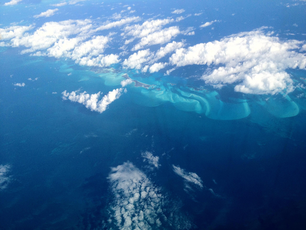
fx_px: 309
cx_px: 153
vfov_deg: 40.7
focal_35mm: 35
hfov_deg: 52.6
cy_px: 115
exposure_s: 1/1623
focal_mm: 4.28
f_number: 2.4
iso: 64
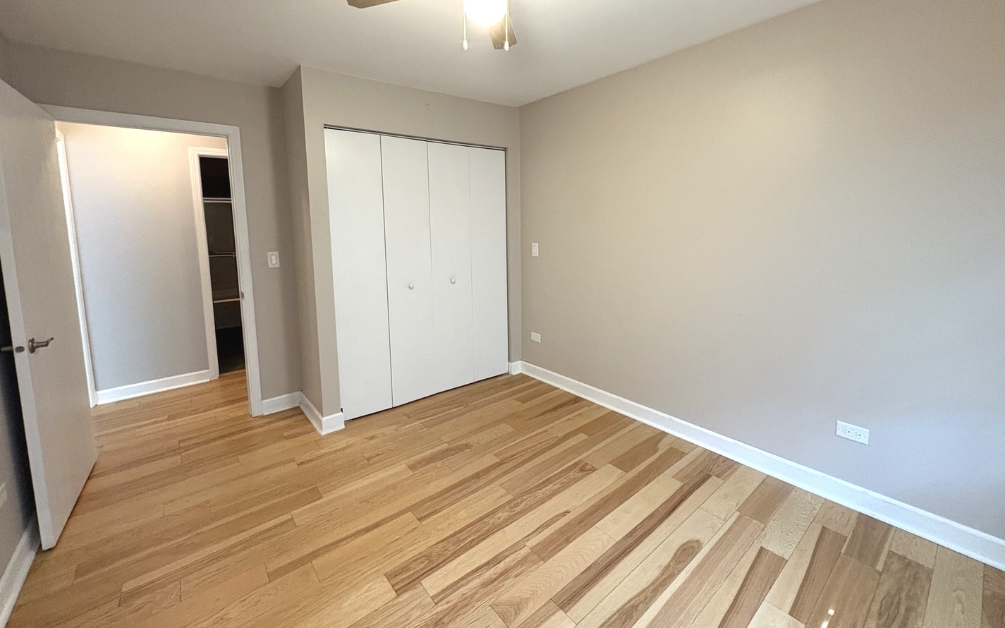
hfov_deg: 101.5
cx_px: 505
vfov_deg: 74.2
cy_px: 263
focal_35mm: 15
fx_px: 411
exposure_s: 1/60
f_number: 2.2
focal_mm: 2.22
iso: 400
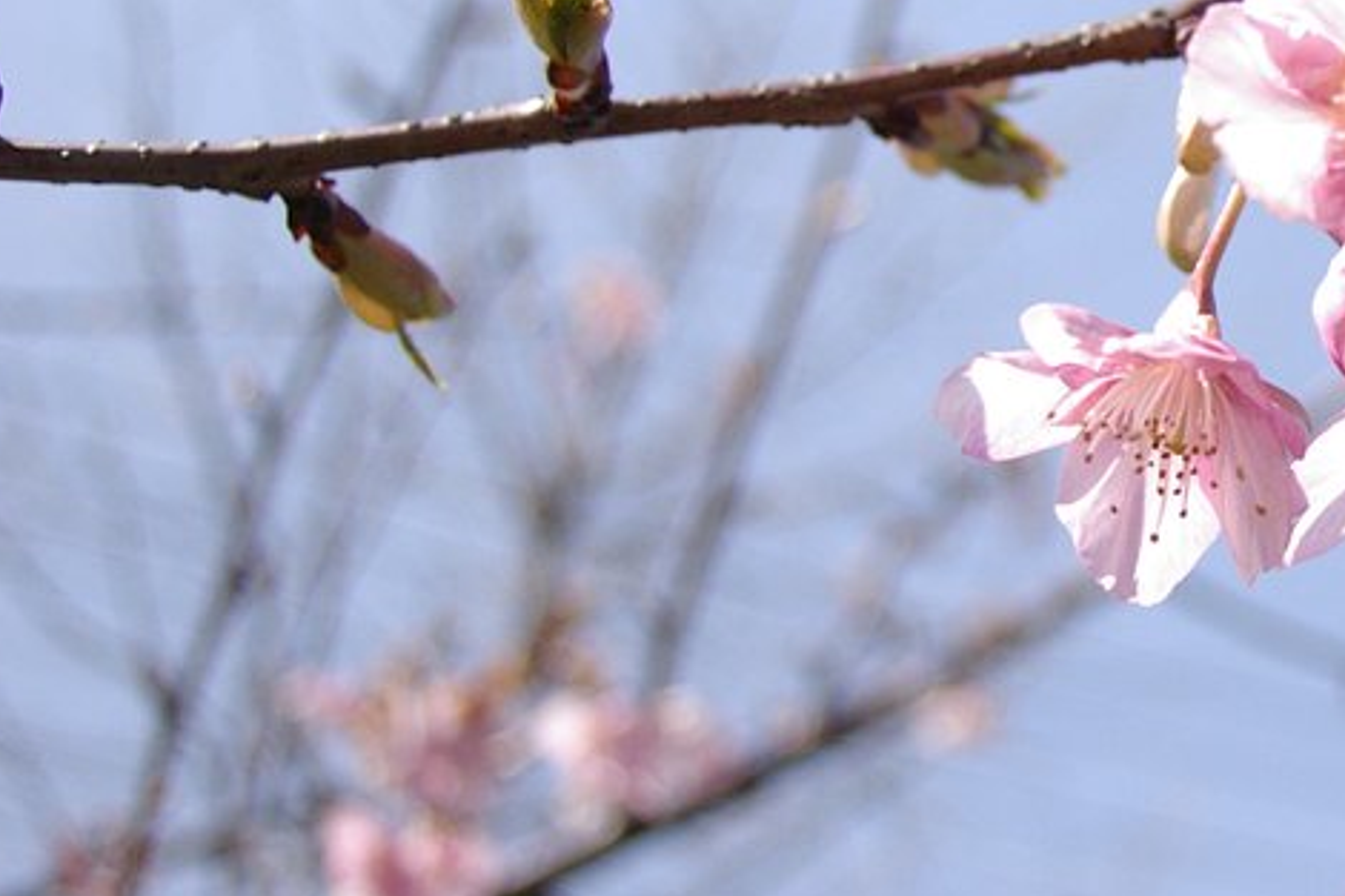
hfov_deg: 25.3
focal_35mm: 75
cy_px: 193
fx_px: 2804
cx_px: 1419
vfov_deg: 18.0
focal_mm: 23
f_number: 4.5
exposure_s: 1/4000
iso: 800
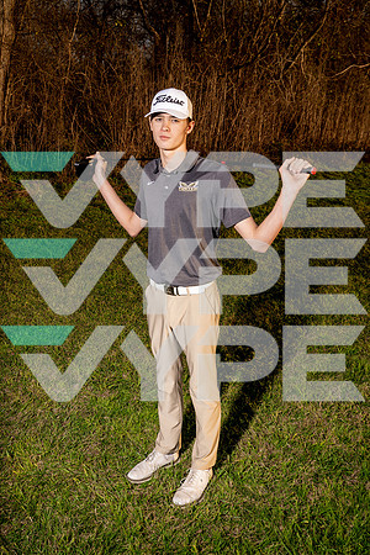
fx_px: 586
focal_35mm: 38
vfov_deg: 50.7
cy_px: 278
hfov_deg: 35.1
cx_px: 185
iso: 100
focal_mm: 38
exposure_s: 1/250
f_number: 8
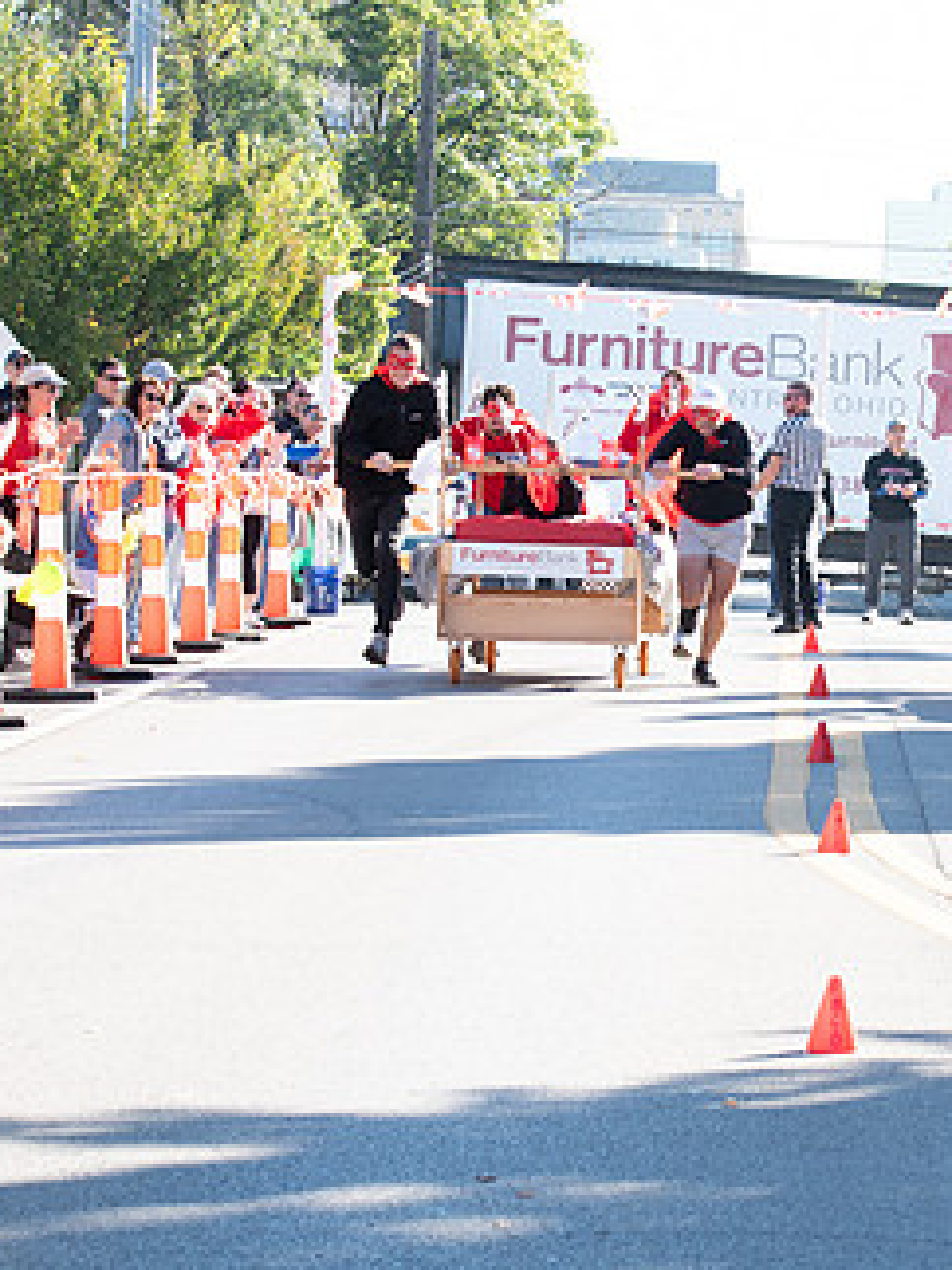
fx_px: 5944
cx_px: 847
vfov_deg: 12.2
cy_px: 698
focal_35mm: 162
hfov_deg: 9.1
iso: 640
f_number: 8
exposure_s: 1/400
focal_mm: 70
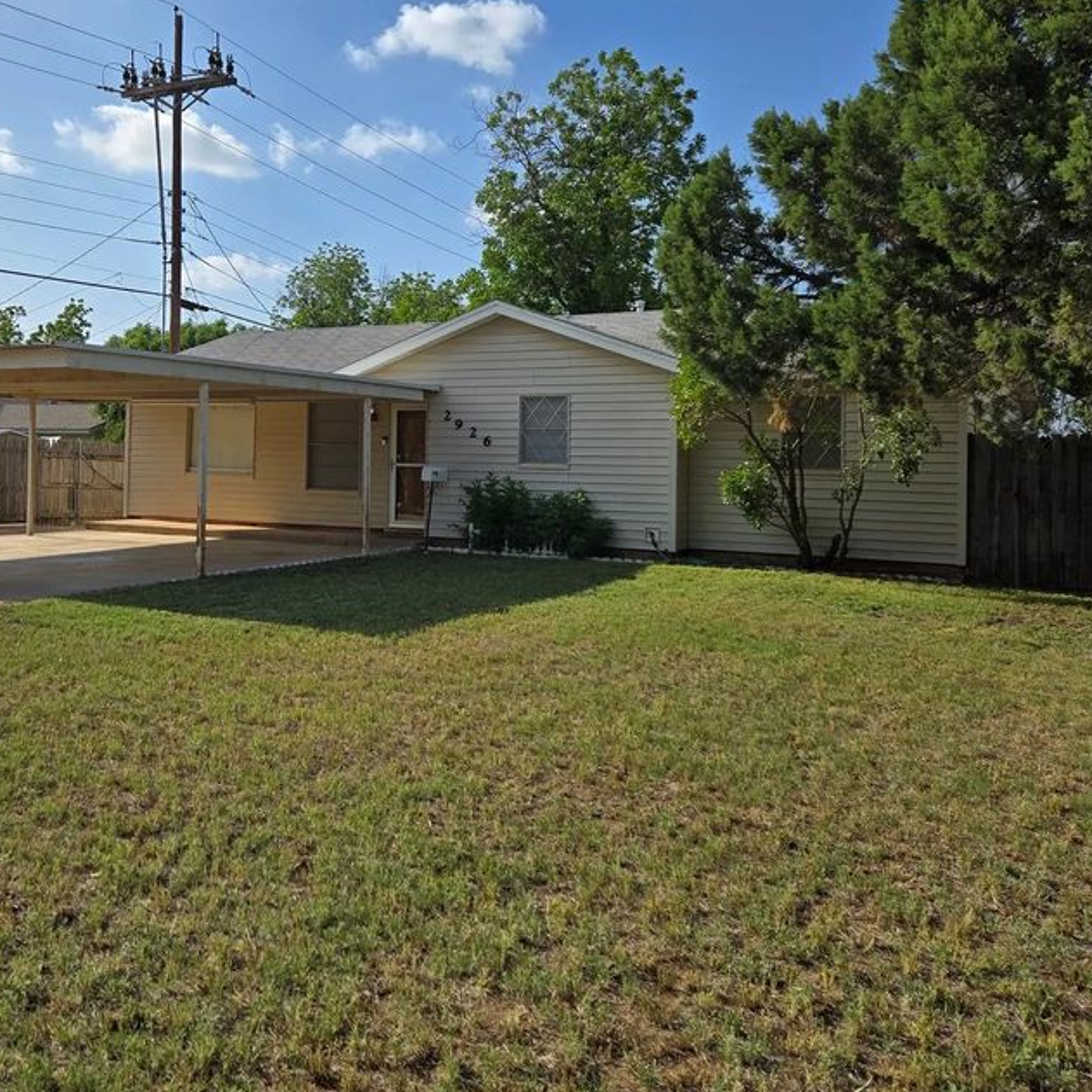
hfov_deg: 49.3
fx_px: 1178
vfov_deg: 49.4
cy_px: 438
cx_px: 419
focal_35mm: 33
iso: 25
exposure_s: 1/2234
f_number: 1.8
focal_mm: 5.4
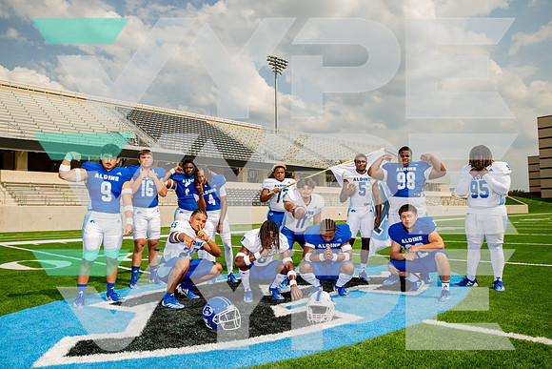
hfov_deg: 68.8
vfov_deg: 49.1
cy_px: 184
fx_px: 403
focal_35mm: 26
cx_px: 276
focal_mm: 26
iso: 100
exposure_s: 1/400
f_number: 7.1
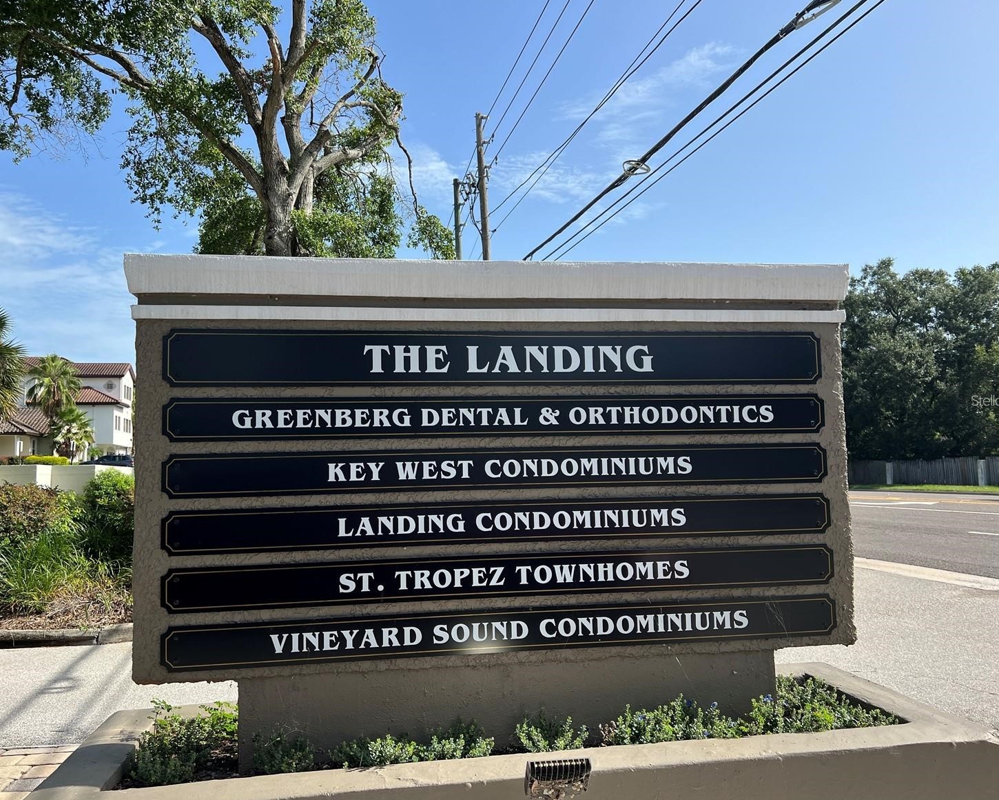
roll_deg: +2.0
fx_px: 828
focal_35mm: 28
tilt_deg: +4.3
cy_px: 400
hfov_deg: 62.2
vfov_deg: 51.5
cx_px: 485
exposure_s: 1/2994
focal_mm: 5.7
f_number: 1.5
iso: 50
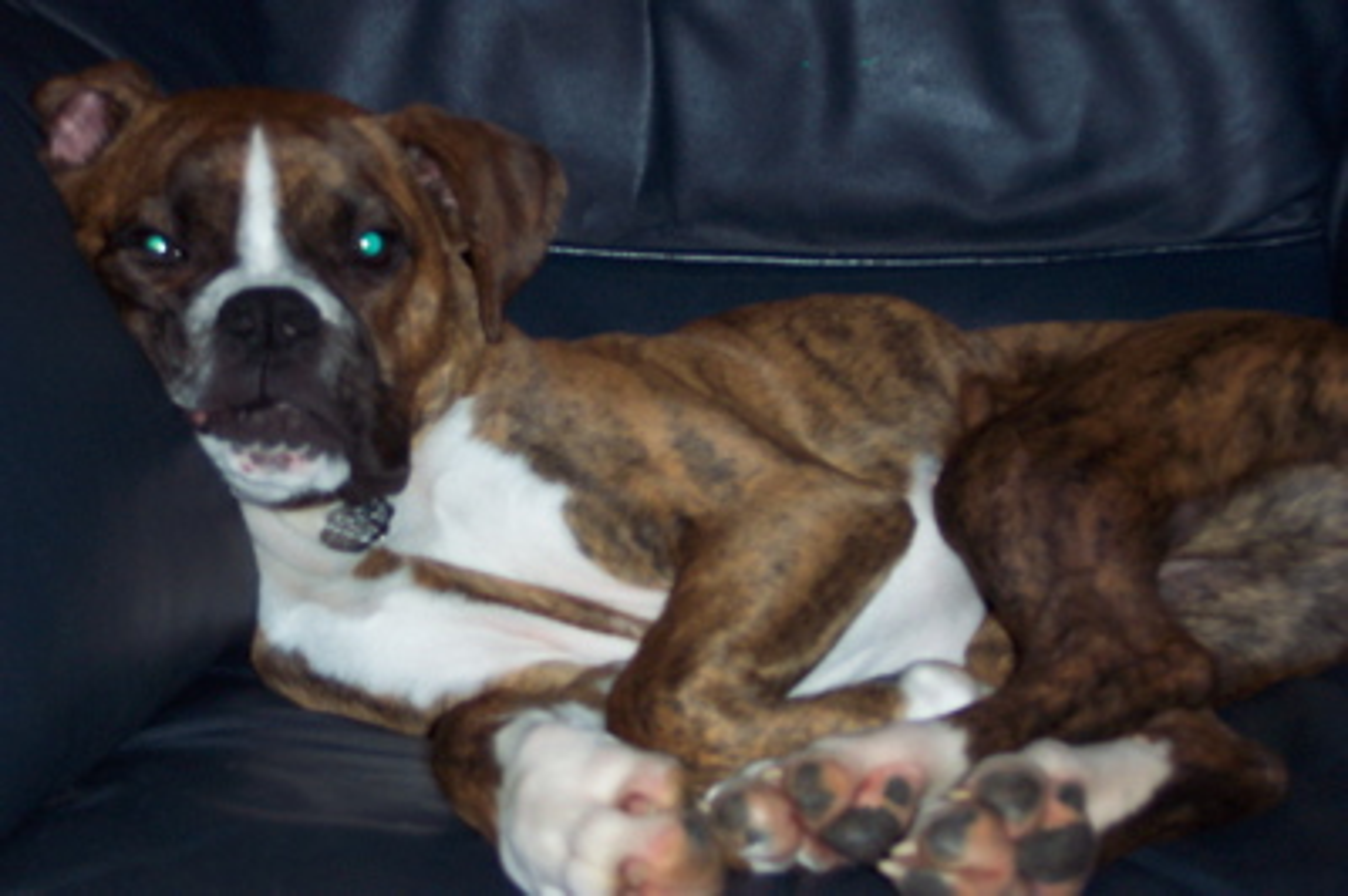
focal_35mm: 76
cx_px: 674
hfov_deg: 26.7
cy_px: 448
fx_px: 2843
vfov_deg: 17.9
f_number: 4
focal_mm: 16
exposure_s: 1/60
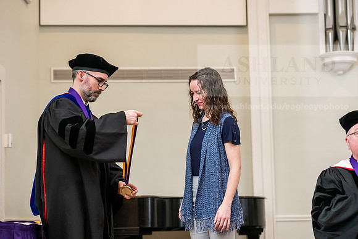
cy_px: 120
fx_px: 895
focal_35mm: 90
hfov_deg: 22.6
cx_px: 179
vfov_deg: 15.2
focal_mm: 90
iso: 1600
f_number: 4.5
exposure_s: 1/200
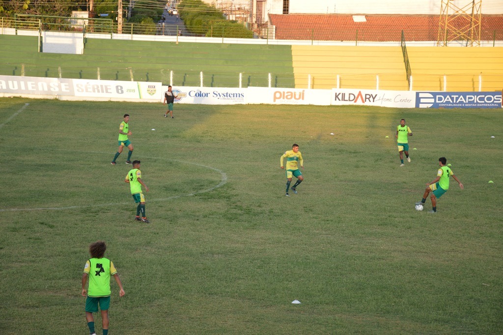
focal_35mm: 105
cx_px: 252
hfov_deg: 19.5
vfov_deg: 13.0
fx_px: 1466
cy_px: 168
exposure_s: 1/125
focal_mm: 70
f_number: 5.6
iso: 220
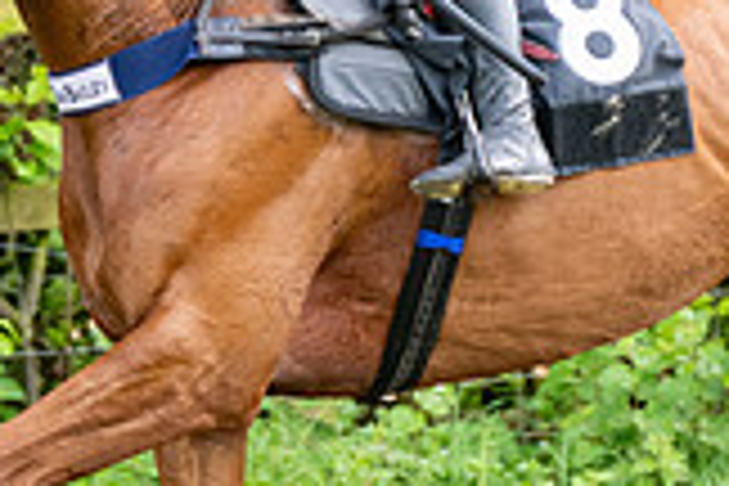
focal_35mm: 634
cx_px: 481
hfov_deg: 3.3
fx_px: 12837
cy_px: 103
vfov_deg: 2.2
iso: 400
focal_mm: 115
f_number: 4
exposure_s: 1/1000
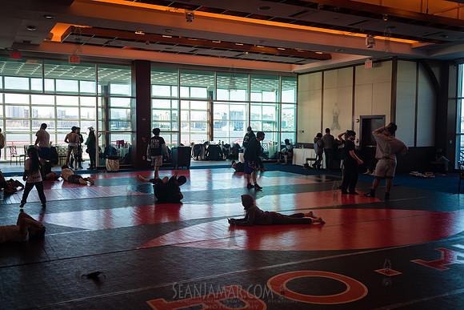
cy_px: 155
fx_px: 451
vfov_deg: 37.9
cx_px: 232
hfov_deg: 54.4
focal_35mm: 35
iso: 400
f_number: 3.5
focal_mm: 35
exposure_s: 1/400
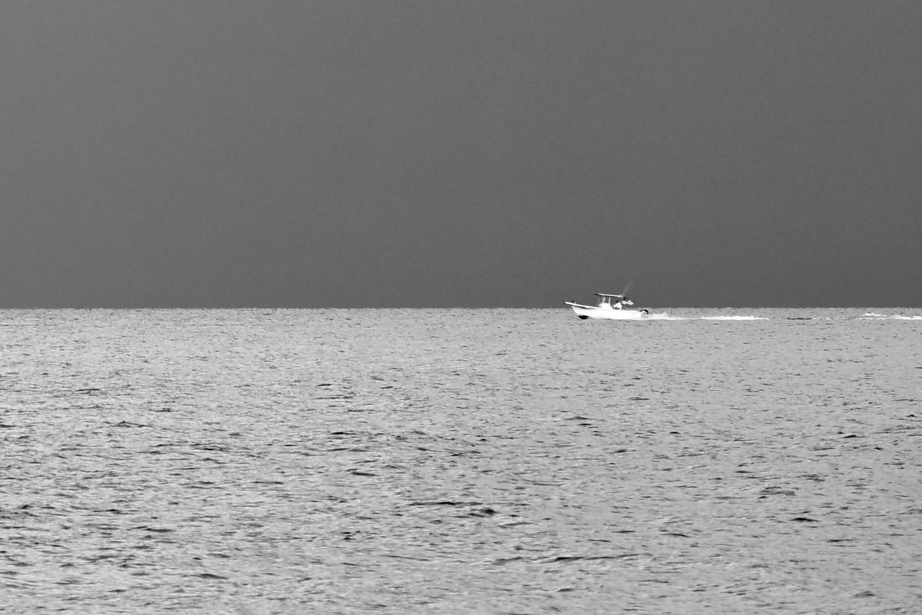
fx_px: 9030
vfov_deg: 3.9
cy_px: -182
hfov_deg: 5.8
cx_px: -310
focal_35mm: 353
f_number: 5.6
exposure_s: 1/1600
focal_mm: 75
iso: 100
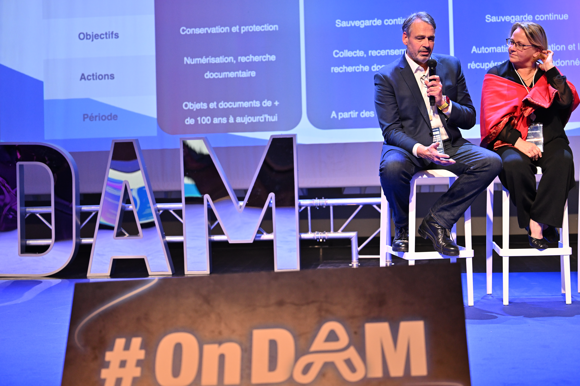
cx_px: 290
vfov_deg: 19.5
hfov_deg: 28.8
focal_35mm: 70
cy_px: 193
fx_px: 1128
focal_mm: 70
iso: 1600
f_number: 2.8
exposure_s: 1/200
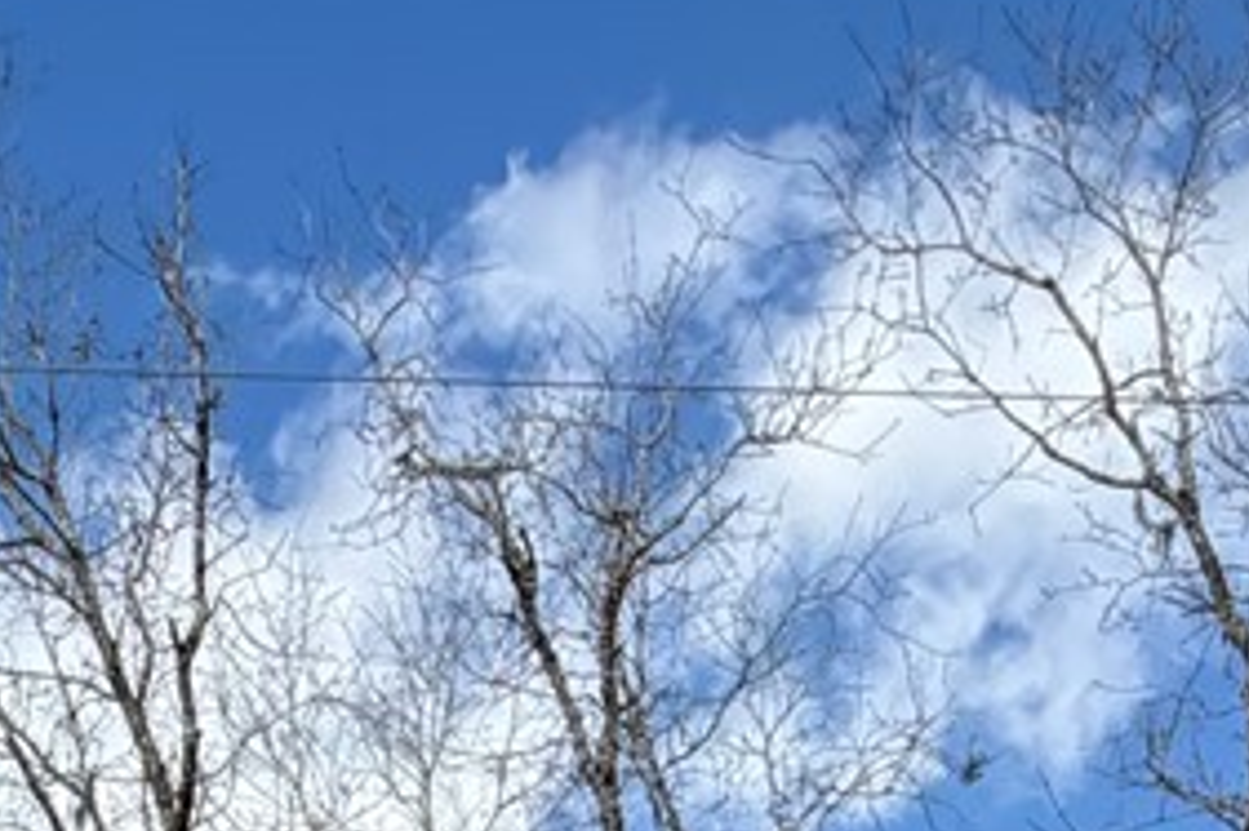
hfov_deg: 24.2
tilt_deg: +10.8
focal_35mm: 83
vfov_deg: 13.1
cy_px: 1889
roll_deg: +1.3
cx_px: 280
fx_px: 2878
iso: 32
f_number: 2.2
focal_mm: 2.22
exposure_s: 1/770
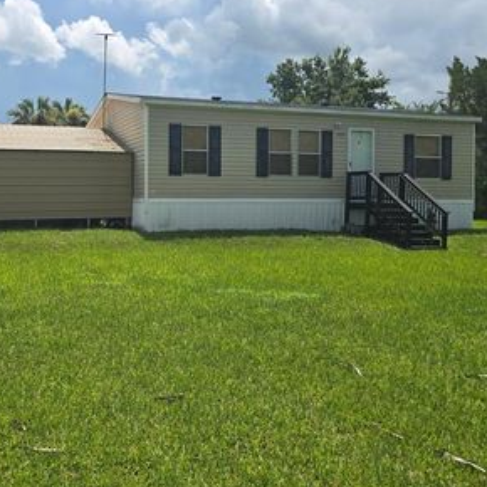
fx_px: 557
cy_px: 196
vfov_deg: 47.0
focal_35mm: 35
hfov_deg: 46.4
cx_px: 156
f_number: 1.7
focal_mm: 6.3
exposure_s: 1/1105
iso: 12
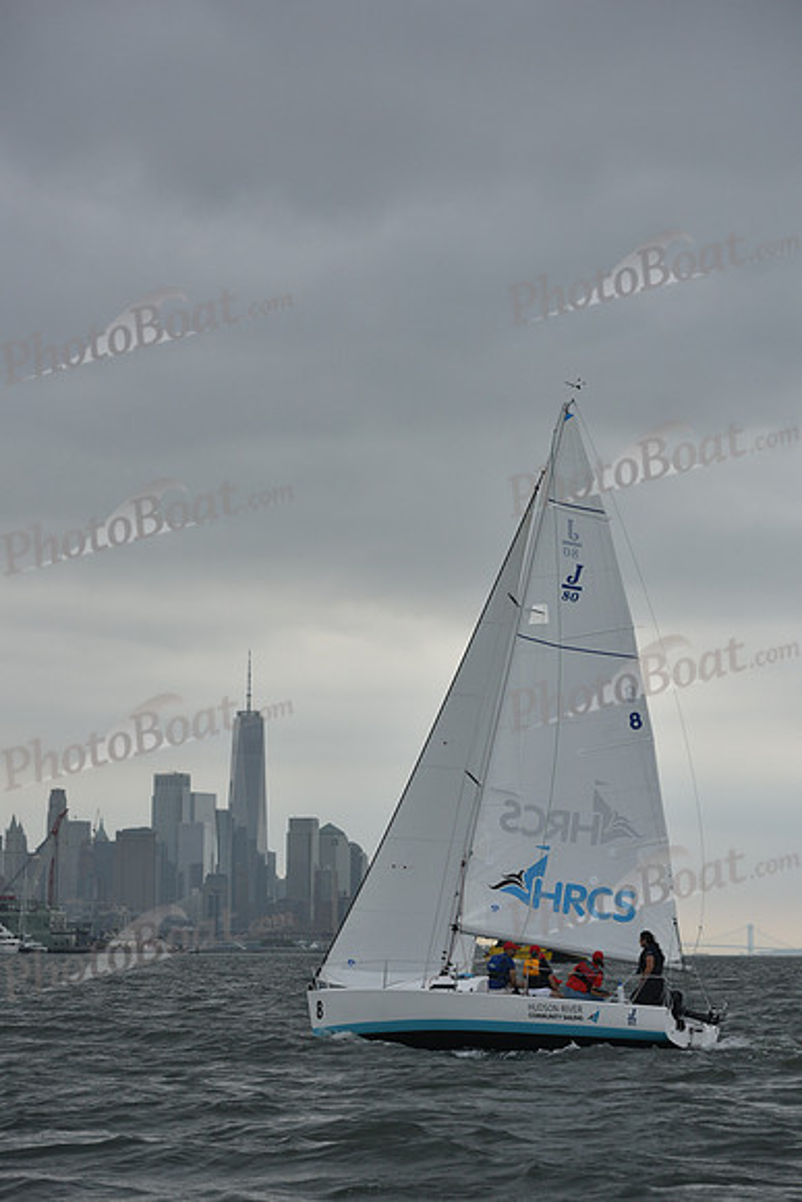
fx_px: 2605
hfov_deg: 17.5
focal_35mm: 78
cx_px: 401
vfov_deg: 26.0
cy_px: 601
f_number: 5.6
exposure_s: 1/1000
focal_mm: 78
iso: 320
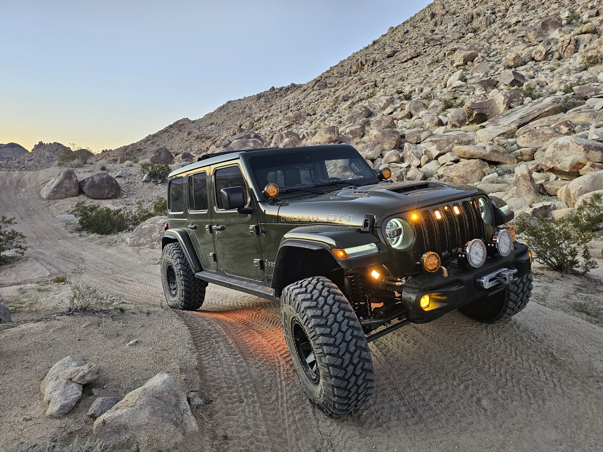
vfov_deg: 58.9
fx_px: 401
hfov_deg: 73.9
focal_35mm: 23
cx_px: 302
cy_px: 226
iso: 100
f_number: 1.7
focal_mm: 6.3
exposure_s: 1/61.3
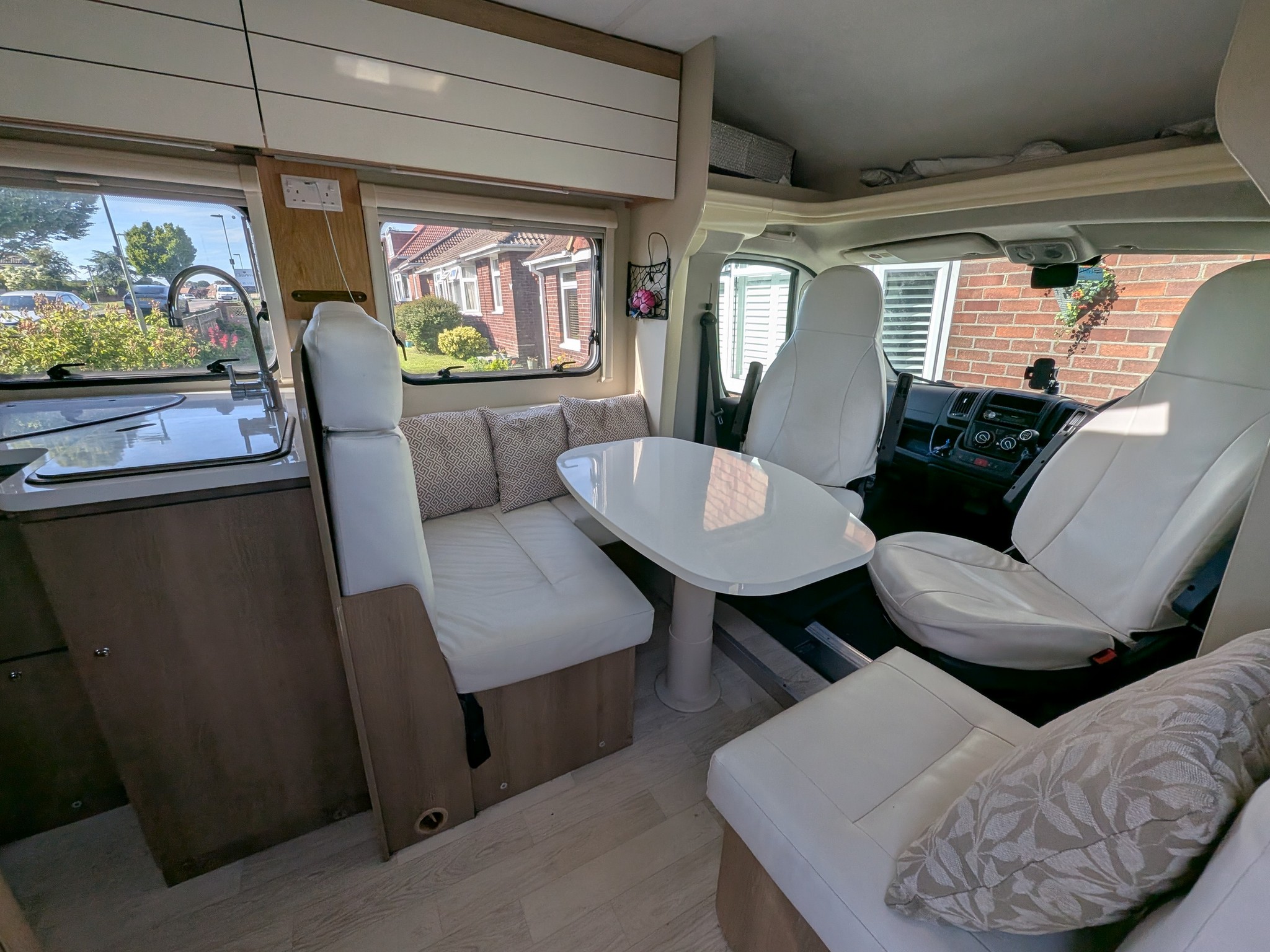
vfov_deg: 89.9
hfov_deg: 106.2
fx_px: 477
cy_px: 476
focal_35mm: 13
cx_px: 635
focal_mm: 1.95
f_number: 2.2
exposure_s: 1/596
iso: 41
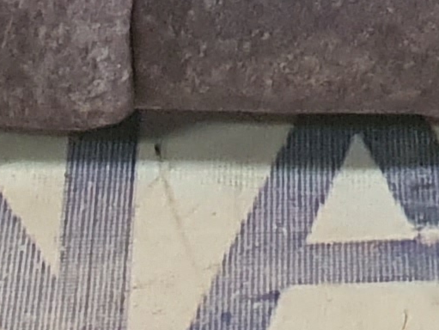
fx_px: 2602
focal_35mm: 205
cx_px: 429
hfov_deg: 9.6
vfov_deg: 6.4
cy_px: -812
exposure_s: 1/40
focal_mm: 4.3
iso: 640
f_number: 2.4
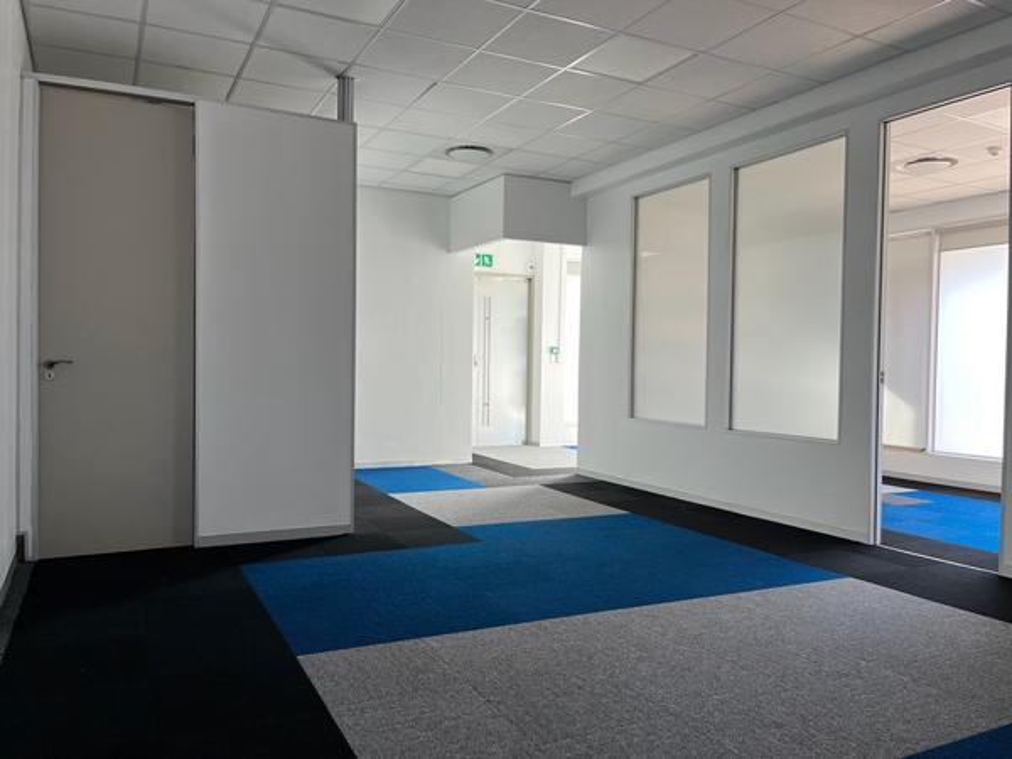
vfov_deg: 53.1
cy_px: 380
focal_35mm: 26
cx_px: 506
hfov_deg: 67.3
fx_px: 760
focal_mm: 5.1
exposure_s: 1/121
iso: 80
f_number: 1.6
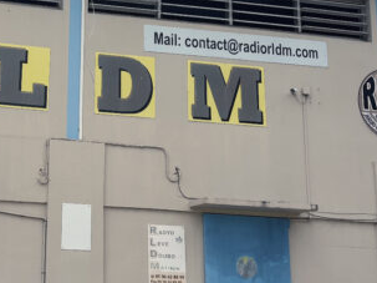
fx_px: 719
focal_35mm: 66
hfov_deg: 28.6
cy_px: 125
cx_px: 61
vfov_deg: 22.2
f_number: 1.6
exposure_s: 1/3937
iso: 50
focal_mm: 5.96
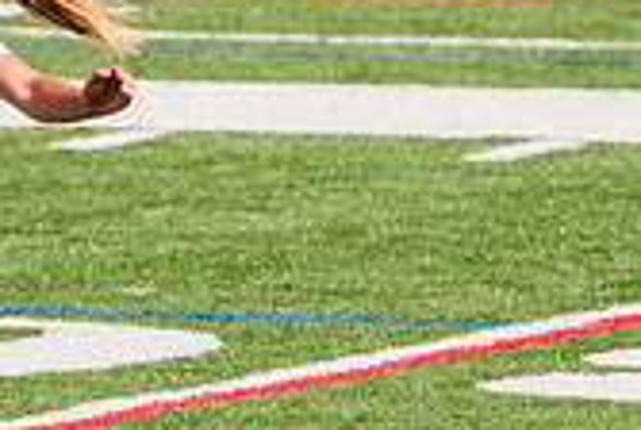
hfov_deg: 1.0
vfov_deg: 0.7
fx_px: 37565
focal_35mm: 2106
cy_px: 202
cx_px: -242
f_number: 6.3
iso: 250
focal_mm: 470
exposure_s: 1/1600
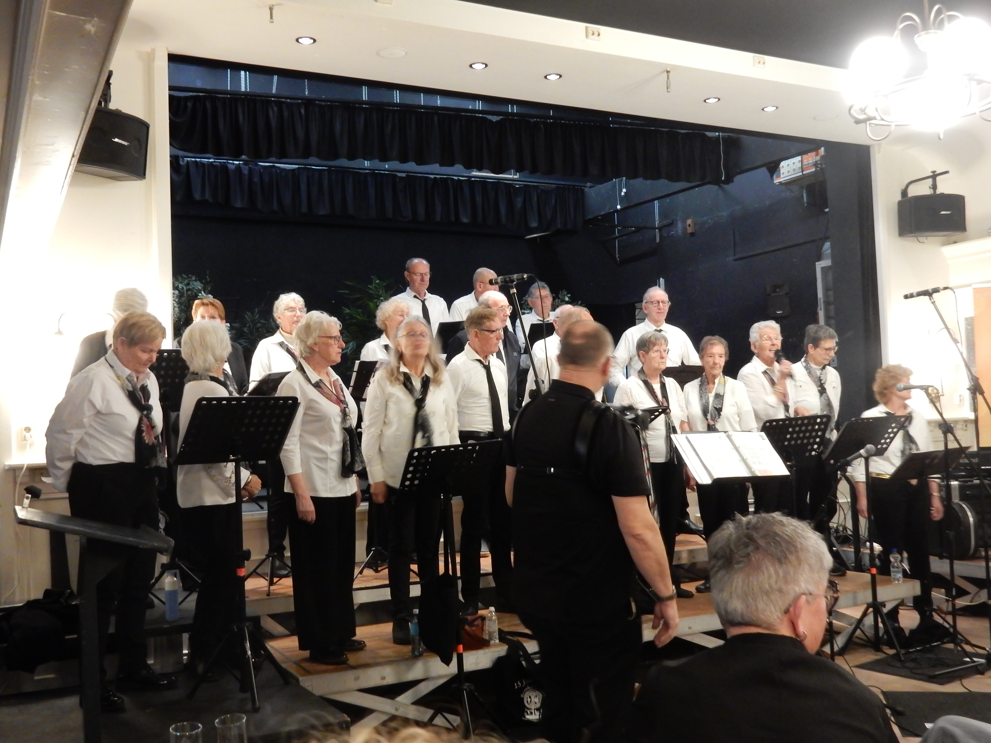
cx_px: 496
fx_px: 1031
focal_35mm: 36
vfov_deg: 39.7
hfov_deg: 51.4
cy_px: 372
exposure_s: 1/8
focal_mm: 6.4
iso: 720
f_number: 4
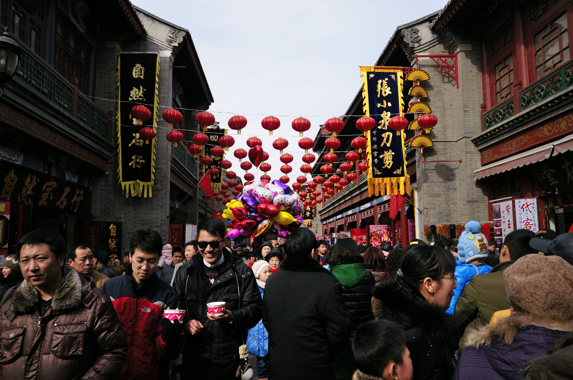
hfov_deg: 62.0
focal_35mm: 30
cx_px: 286
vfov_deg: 43.5
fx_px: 477
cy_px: 190
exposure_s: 1/1600
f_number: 5.6
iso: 200
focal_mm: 20
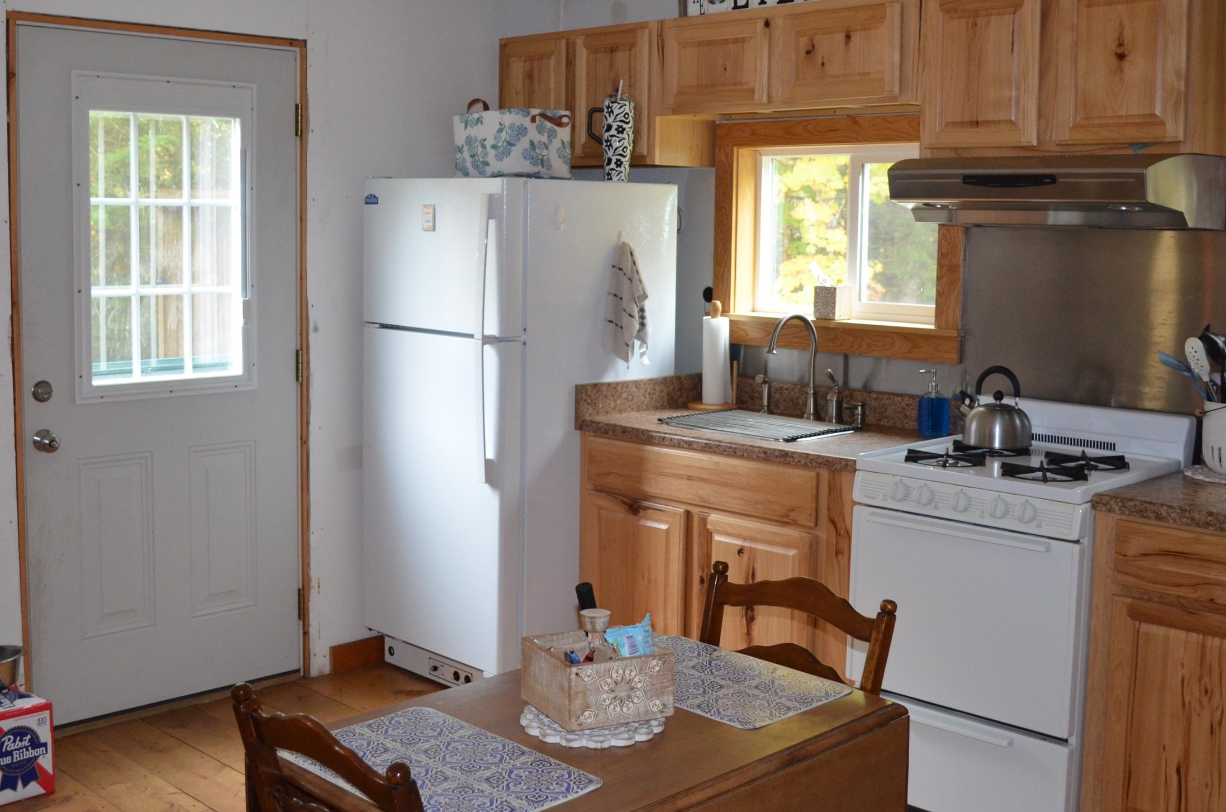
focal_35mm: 42
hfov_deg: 46.5
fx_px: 1427
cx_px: 578
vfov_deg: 31.7
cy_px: 333
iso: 1400
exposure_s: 1/60
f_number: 3.8
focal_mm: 20
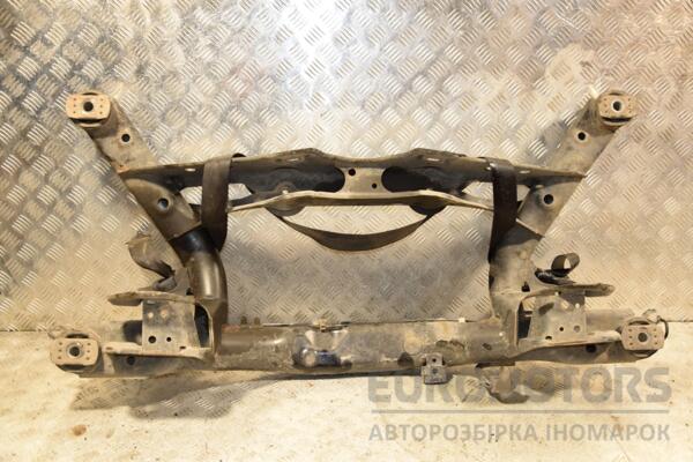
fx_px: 693
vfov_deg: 36.9
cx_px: 346
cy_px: 231
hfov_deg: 53.1
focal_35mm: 36
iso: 800
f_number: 5
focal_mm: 24
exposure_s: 1/125
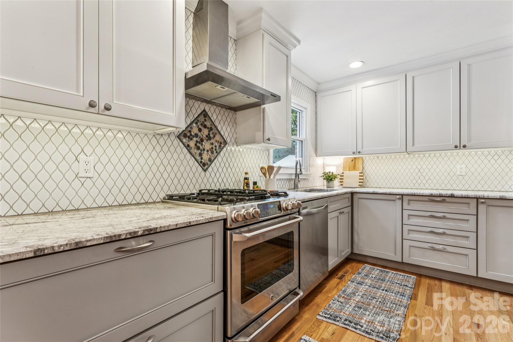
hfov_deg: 95.0
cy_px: 171
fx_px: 235
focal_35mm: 16
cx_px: 256
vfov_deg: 72.0
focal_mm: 16.5
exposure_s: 1.6
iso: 100
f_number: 13
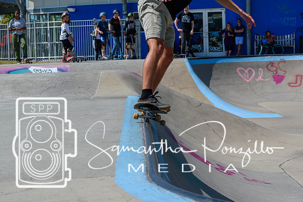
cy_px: 101
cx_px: 152
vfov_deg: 13.0
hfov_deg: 19.5
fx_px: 884
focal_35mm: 105
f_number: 8
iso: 200
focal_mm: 70
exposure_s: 1/1000
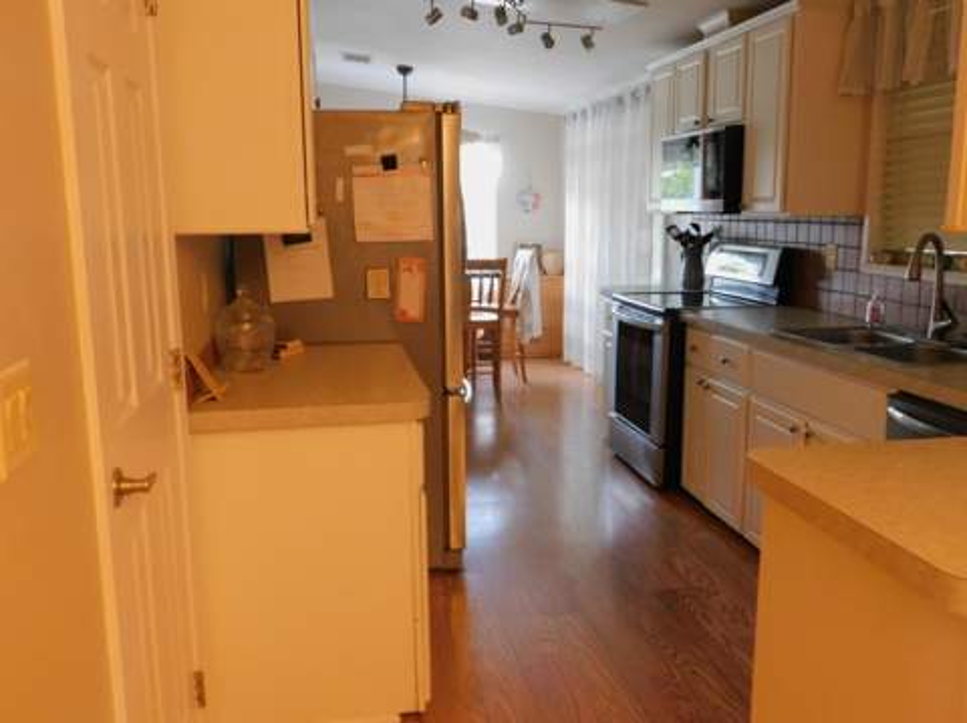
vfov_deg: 46.7
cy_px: 362
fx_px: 837
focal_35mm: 30
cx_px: 484
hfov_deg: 60.0
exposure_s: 1/25
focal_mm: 5.3
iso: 400
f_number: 3.2
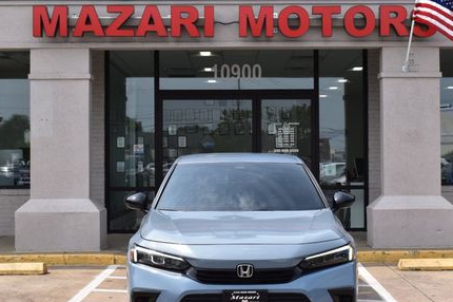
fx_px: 842
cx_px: 258
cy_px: 150
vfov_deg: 20.3
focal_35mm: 67
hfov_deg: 30.1
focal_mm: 30
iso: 400
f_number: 11
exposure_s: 1/400
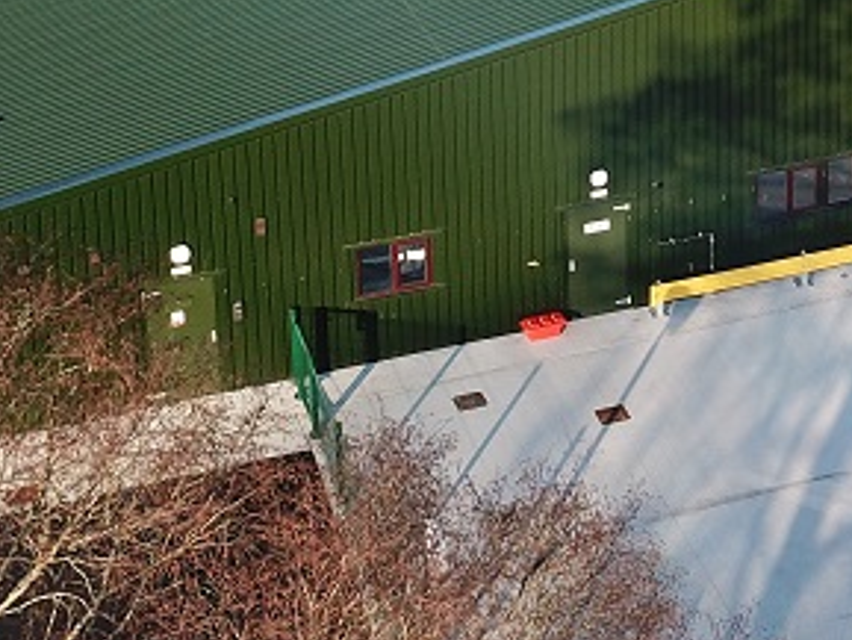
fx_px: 2216
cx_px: 952
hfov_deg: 20.7
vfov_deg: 15.4
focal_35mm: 90
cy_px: -248
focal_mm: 4.73
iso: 100
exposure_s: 1/369
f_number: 2.2
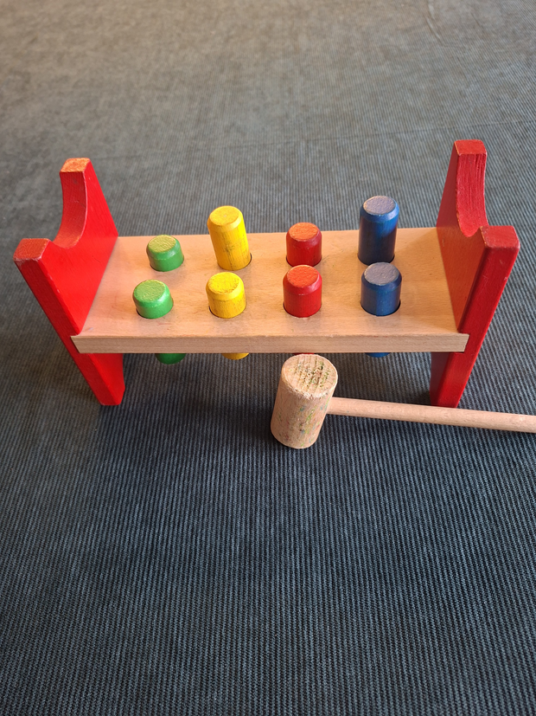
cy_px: 358
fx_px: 475
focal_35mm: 23
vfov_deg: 73.9
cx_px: 268
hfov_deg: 58.9
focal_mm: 5.54
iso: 250
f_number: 1.8
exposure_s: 1/50
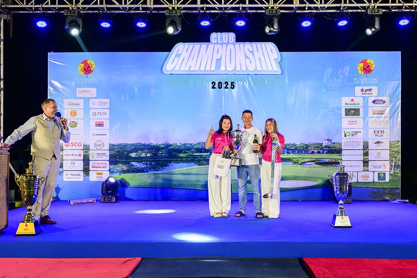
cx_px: 208
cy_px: 139
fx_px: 347
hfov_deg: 61.9
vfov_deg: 43.6
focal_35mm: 30
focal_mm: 30
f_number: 6.3
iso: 2000
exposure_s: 1/200
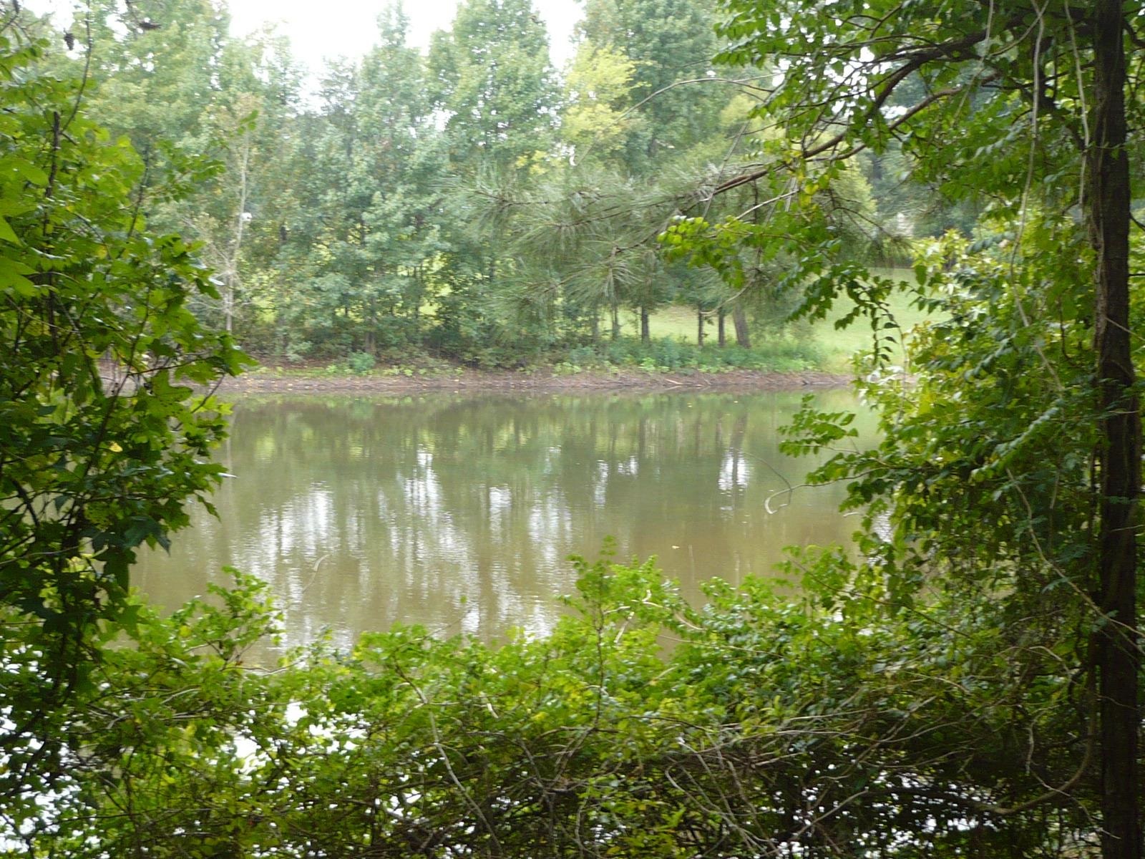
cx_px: 572
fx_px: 1819
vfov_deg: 26.6
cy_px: 430
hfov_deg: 34.9
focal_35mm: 55
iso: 100
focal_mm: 6
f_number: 2.9
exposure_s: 1/125
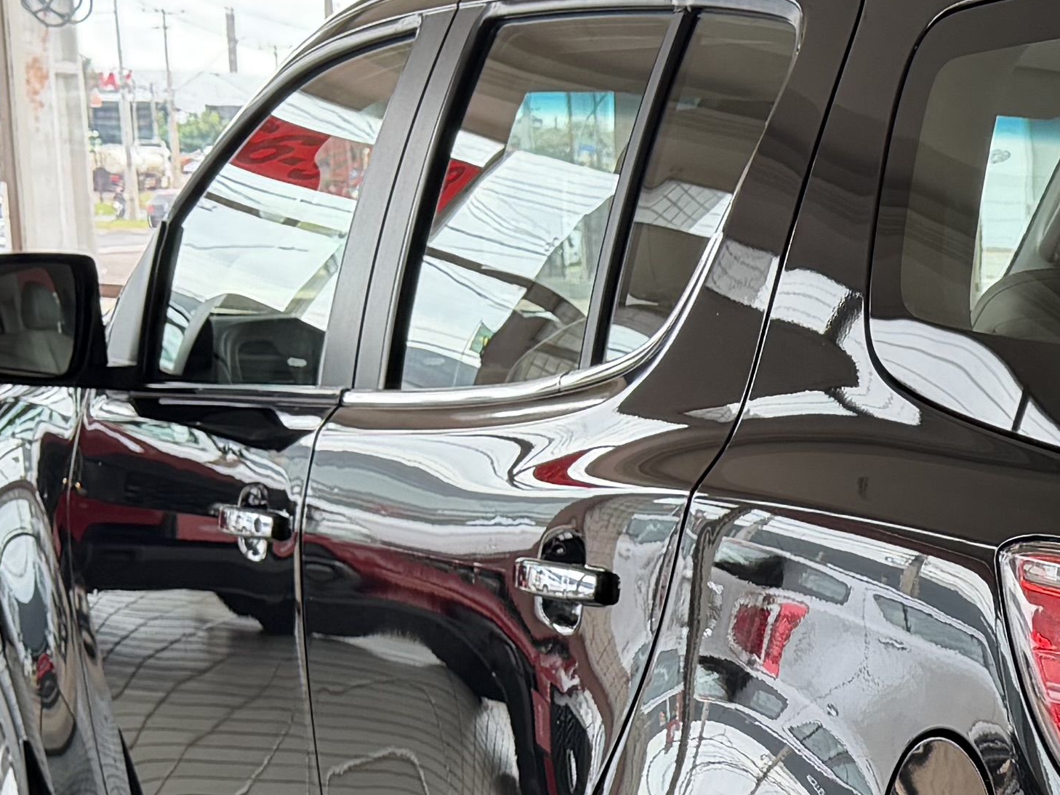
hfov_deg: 19.4
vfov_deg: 15.3
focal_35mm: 94
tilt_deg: -15.0
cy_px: 908
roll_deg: -1.4
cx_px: 1350
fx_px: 2879
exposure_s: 1/181
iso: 100
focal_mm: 6.76
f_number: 1.78
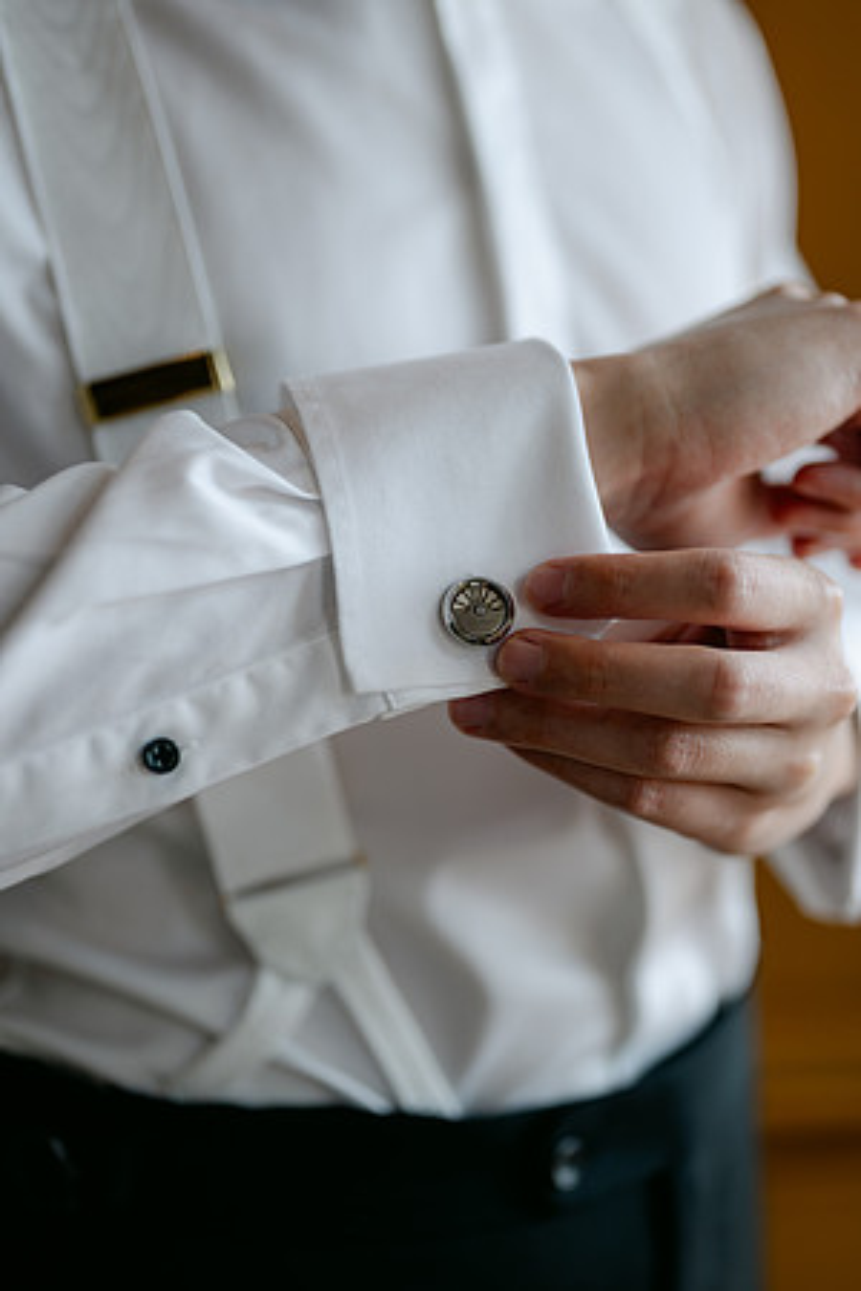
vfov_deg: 39.6
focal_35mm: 50
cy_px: 646
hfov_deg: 27.0
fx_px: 1794
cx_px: 430
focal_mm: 50
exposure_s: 1/250
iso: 64
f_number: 1.8
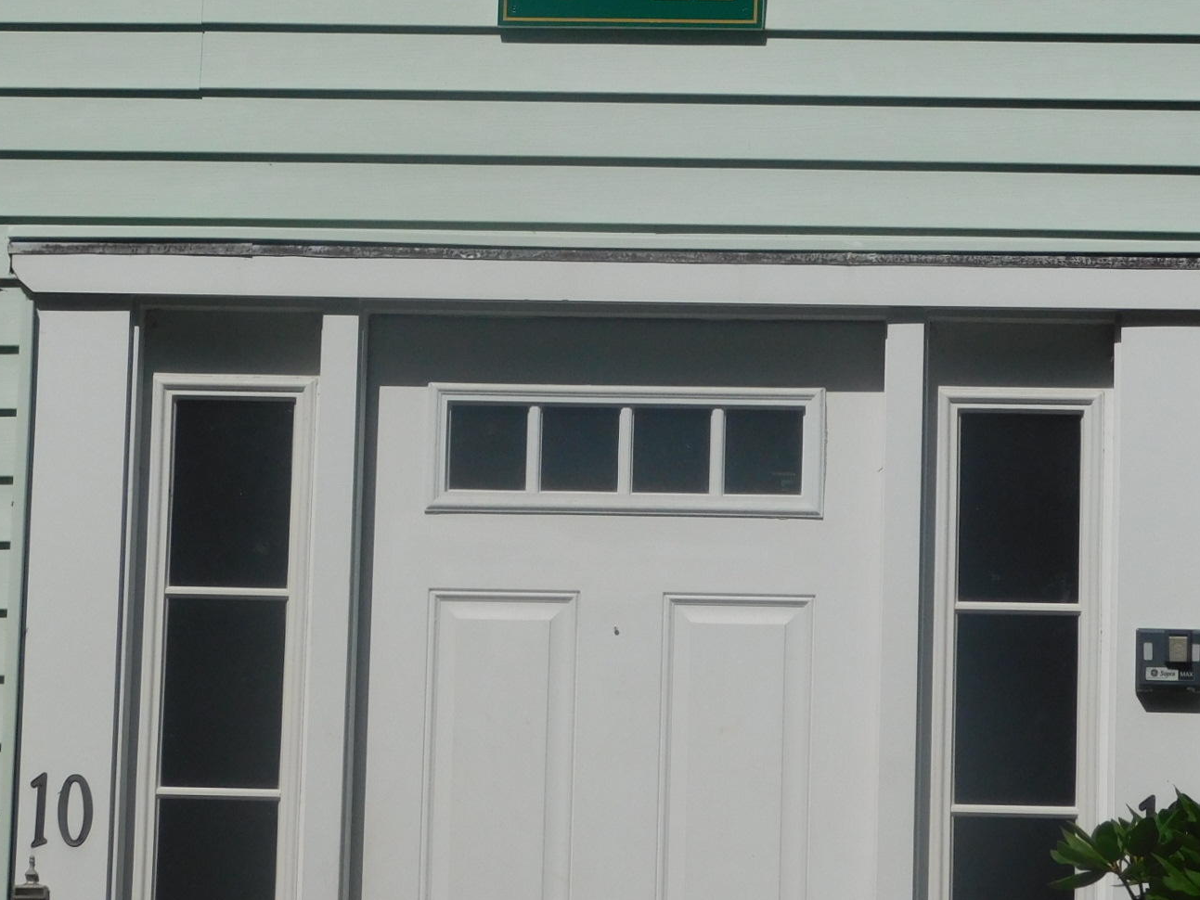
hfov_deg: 11.4
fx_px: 6032
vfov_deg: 8.5
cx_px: 686
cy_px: 128
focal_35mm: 174
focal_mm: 17.6
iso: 125
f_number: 9.2
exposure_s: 1/800
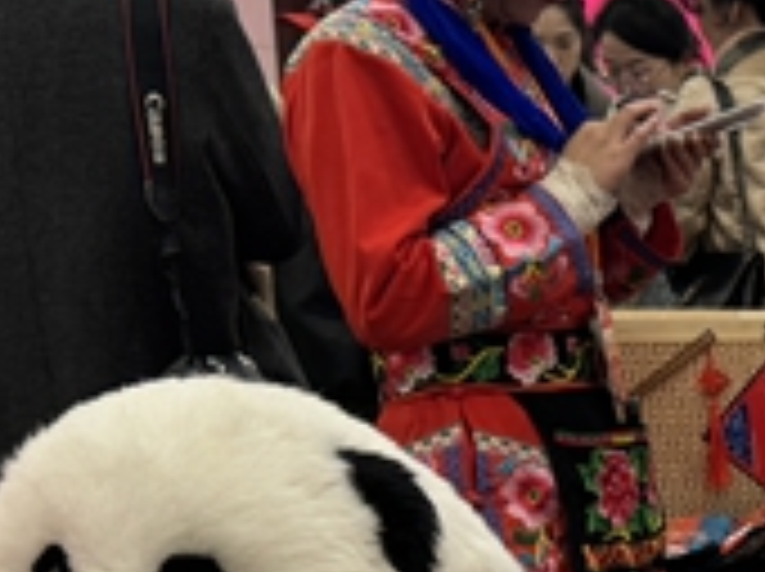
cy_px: 707
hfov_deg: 15.6
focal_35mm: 113
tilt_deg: -12.0
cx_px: 1242
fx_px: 2494
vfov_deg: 12.7
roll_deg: +0.6
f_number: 1.78
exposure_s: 1/50
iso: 160
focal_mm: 6.76
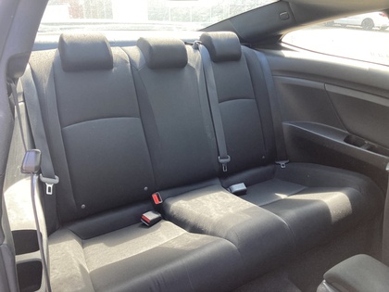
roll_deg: -0.1
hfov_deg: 63.4
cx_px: 194
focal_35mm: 28
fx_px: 315
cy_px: 146
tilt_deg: -21.7
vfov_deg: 49.7
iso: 80
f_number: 1.8
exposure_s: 1/121
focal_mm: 3.99
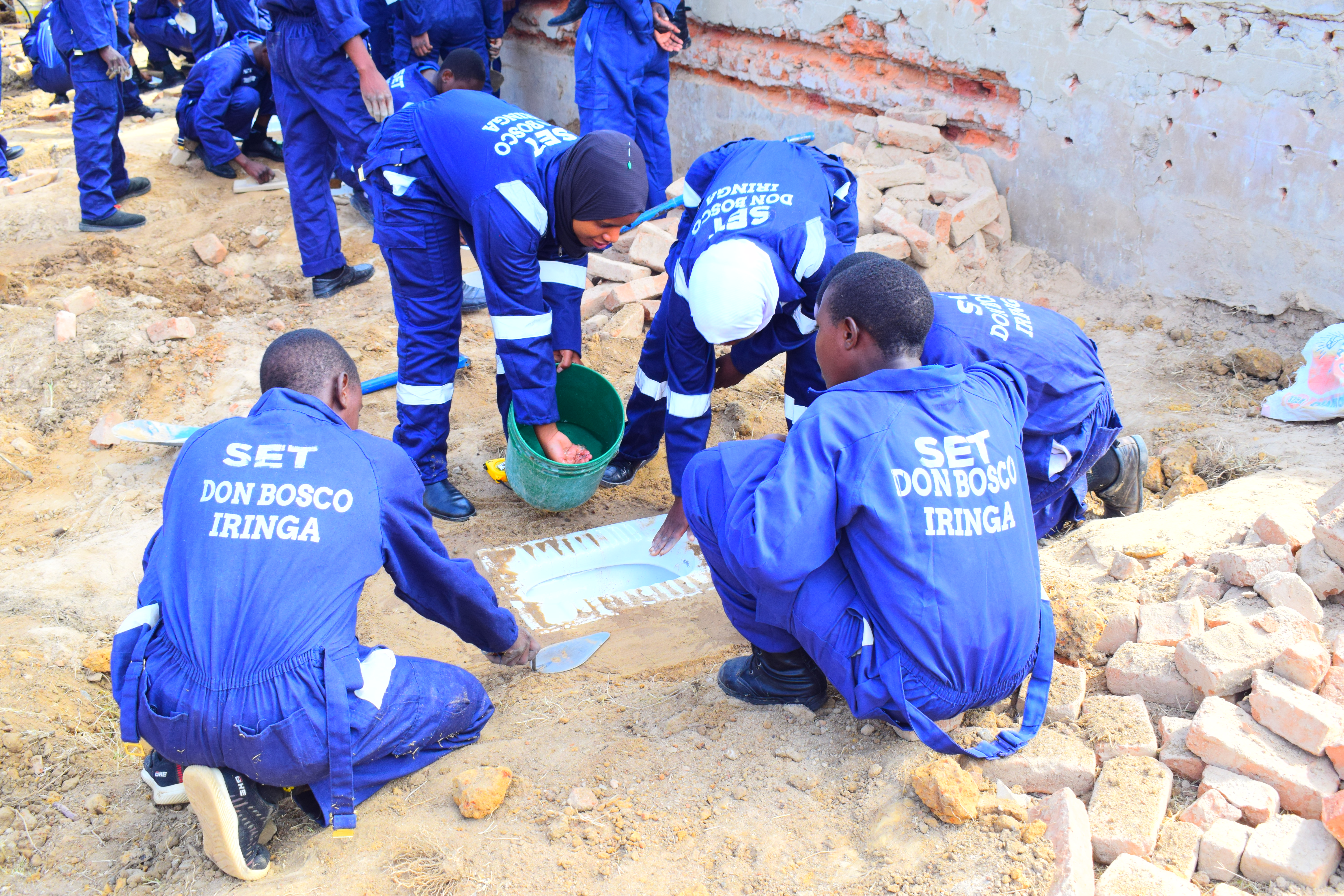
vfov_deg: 35.5
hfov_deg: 51.3
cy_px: 448
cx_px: 672
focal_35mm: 38
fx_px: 1400
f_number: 7.1
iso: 400
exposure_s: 1/200
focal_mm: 25
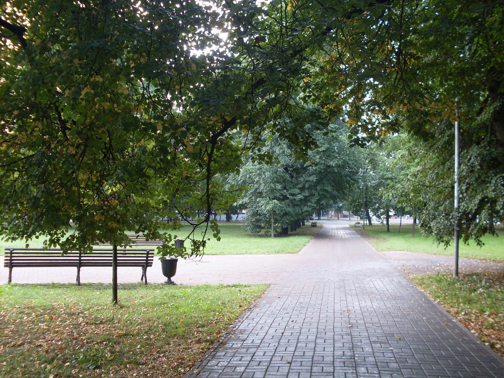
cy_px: 189
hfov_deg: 49.0
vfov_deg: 37.7
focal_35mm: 38
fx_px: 553
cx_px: 252
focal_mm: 6.3
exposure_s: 1/45
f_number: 2.8
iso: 100
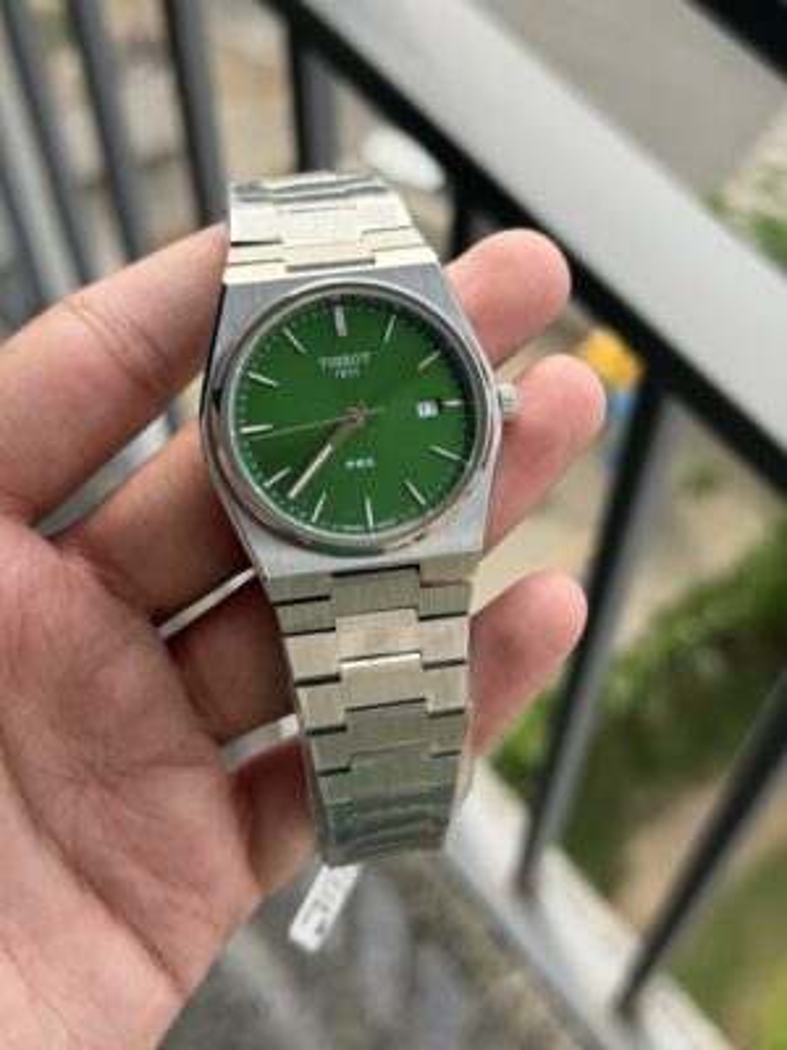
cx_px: 394
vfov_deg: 39.7
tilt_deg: -60.2
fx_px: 1455
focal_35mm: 48
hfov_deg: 30.3
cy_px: 525
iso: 80
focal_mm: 6.76
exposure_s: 1/1429
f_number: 1.78
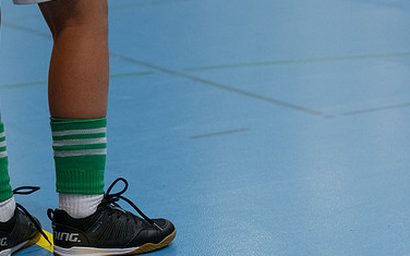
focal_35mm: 184
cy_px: 189
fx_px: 2056
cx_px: 161
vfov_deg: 7.1
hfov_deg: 11.4
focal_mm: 78
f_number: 3.2
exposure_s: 1/500
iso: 2000
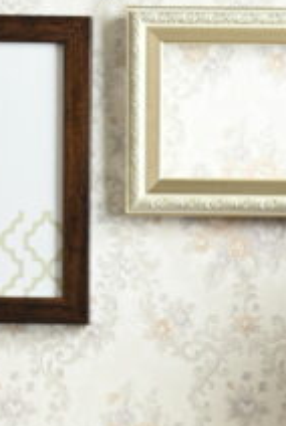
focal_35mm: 241
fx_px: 2862
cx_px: 368
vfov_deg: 8.3
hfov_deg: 5.7
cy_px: 695
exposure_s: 1/160
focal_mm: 50
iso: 100
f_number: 3.5
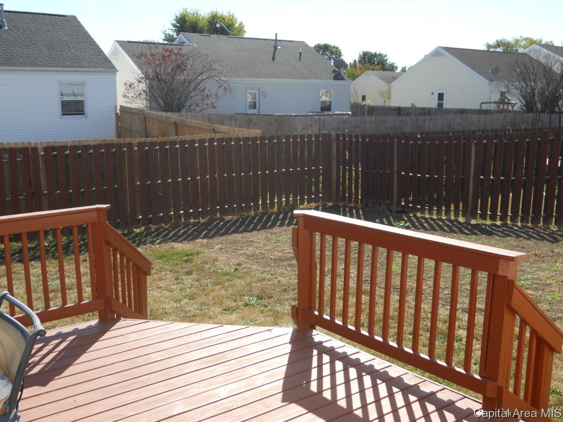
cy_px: 211
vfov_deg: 39.7
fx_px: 586
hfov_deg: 51.4
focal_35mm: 36
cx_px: 282
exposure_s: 1/640
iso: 80
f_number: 3
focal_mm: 6.4
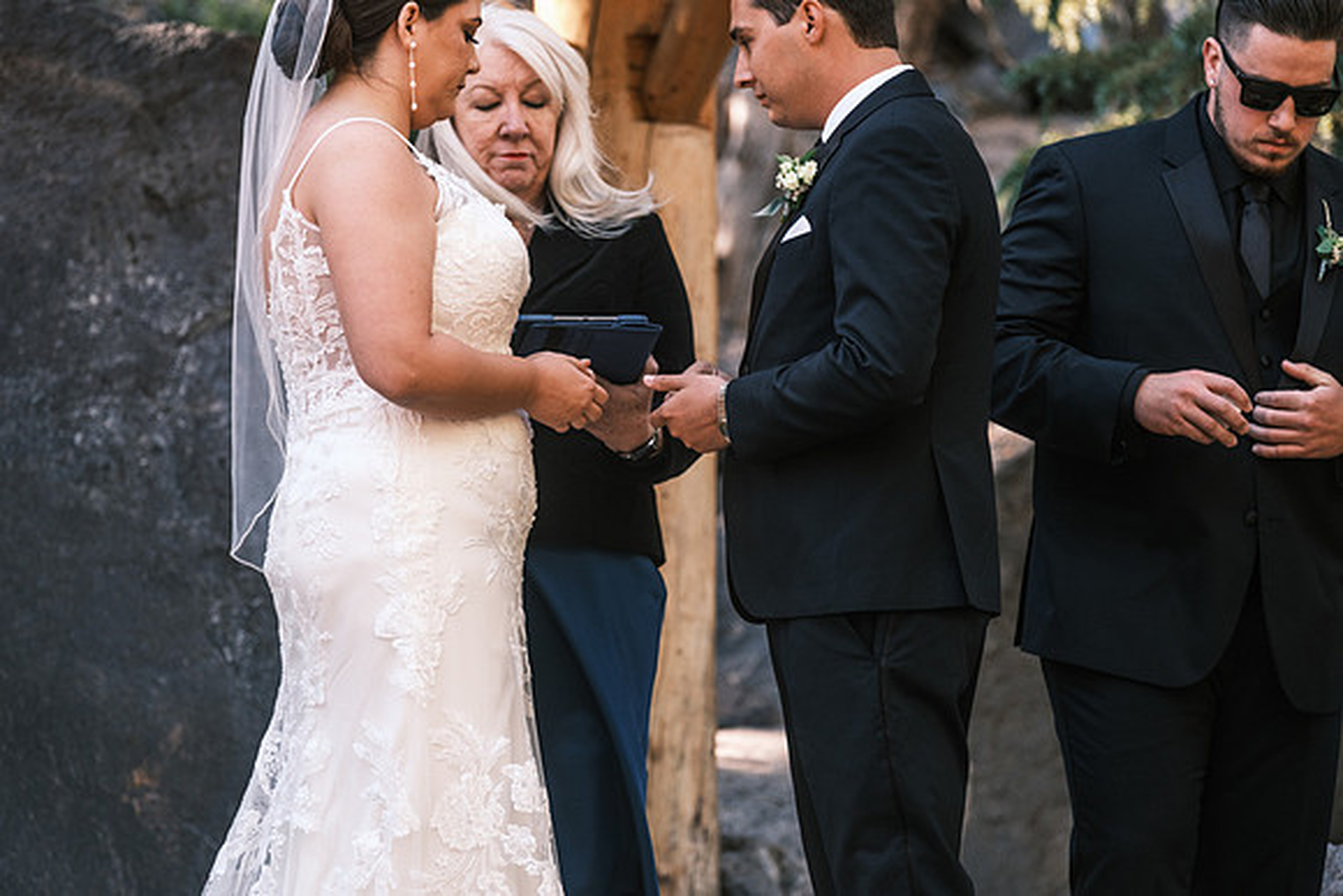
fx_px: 7239
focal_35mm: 194
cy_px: 448
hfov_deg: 10.6
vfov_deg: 7.1
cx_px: 672
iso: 800
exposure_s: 1/200
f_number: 3.6
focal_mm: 129.2
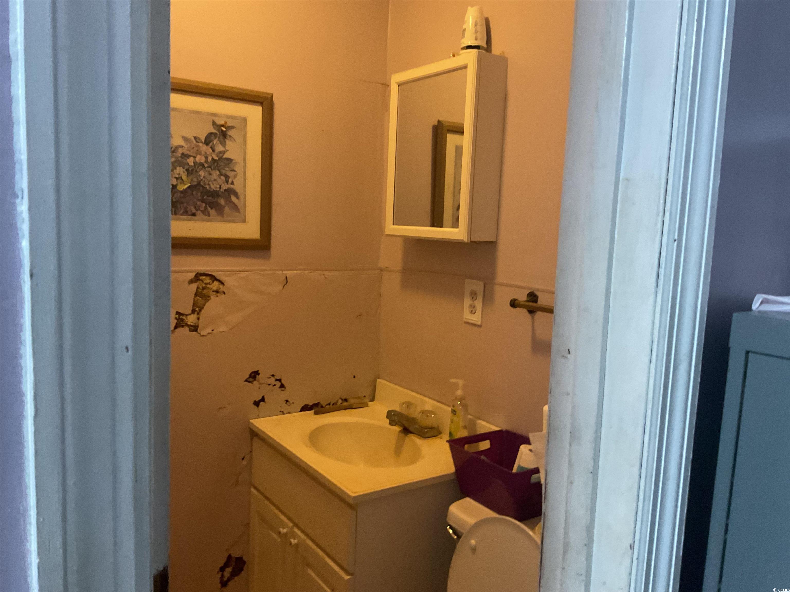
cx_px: 395
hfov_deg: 61.7
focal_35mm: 29
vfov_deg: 48.2
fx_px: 662
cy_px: 296
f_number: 1.8
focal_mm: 3
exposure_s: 1/40
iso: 320
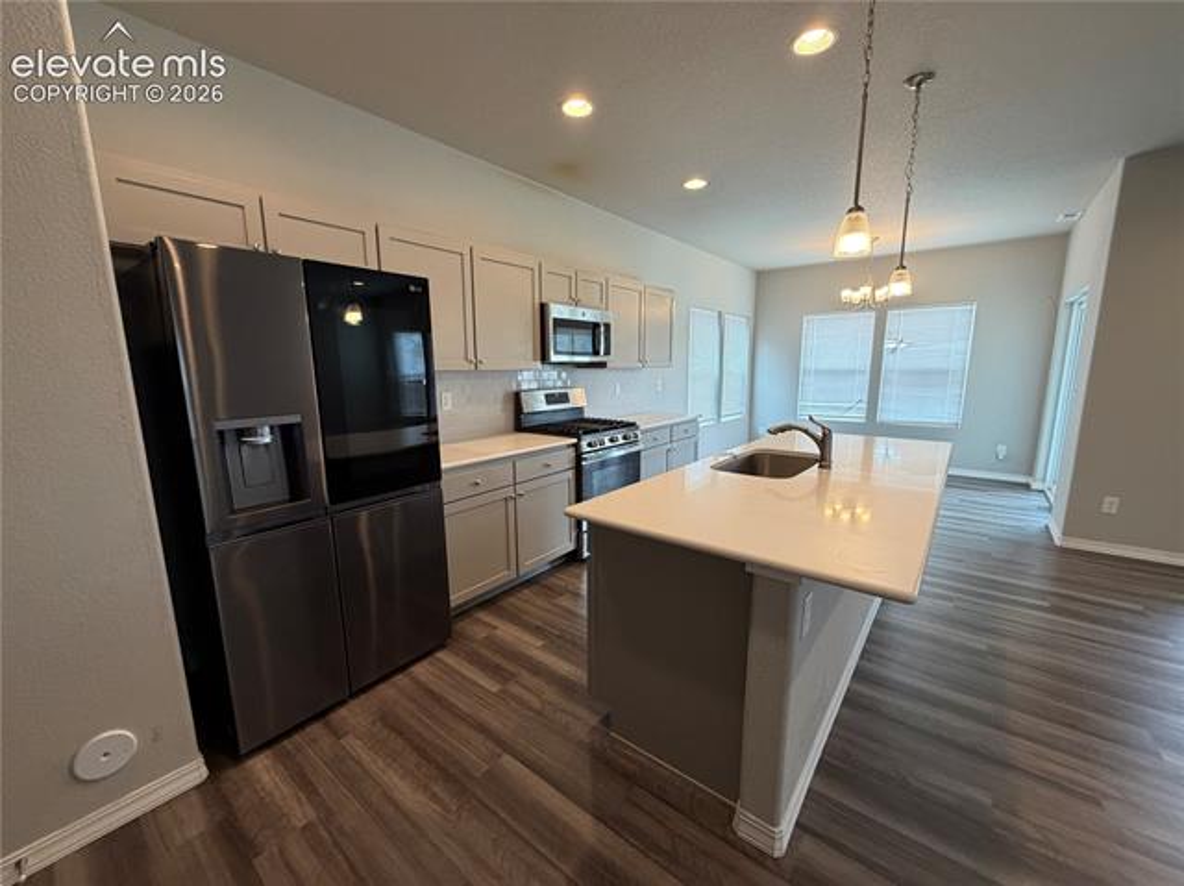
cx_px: 592
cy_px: 443
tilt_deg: -9.7
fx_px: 478
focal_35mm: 14
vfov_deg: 85.6
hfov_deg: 102.1
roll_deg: +0.9
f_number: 2.2
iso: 320
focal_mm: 2.22
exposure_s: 1/120
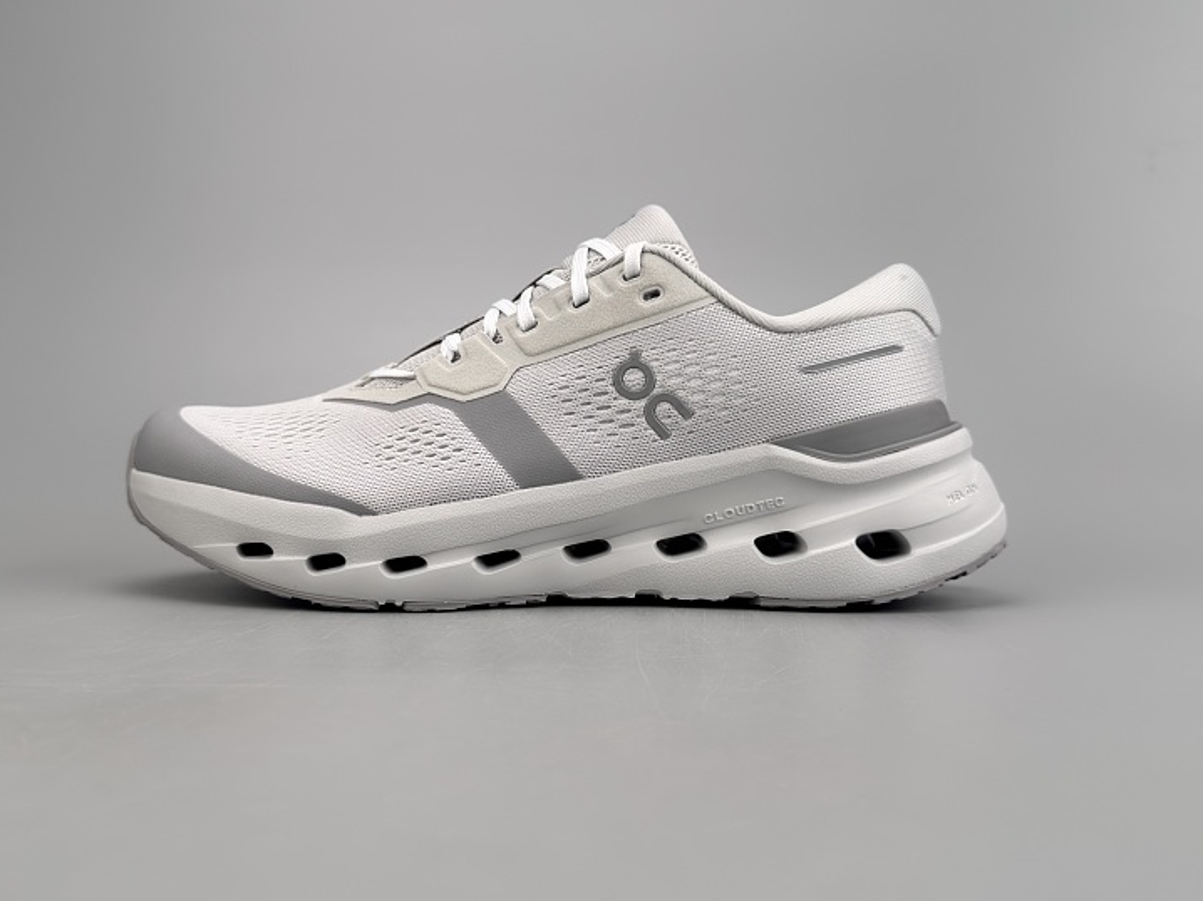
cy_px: 429
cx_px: 558
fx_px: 1355
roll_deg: +0.4
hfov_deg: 47.8
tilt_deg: -1.1
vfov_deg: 36.8
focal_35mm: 39
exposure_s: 1/707
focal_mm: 6.76
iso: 100
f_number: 1.78
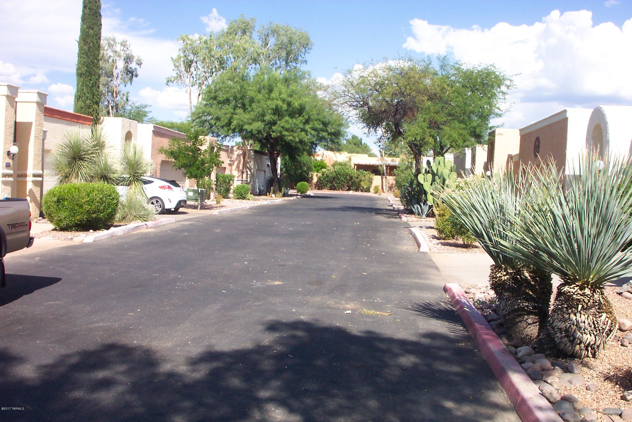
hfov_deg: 54.4
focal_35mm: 35
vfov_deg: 37.9
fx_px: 614
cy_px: 211
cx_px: 316
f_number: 9.5
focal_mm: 7.5
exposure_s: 1/125
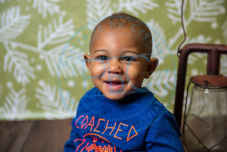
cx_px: 114
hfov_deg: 28.8
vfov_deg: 19.5
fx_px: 441
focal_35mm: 70
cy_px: 76
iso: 200
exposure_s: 1/200
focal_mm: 70
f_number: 4
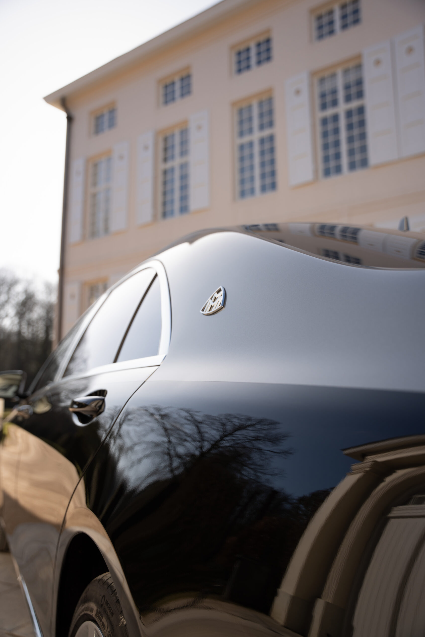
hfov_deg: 42.7
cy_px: 318
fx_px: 544
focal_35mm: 31
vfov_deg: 60.8
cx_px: 212
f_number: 3.2
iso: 160
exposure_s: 1/1600
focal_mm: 30.7
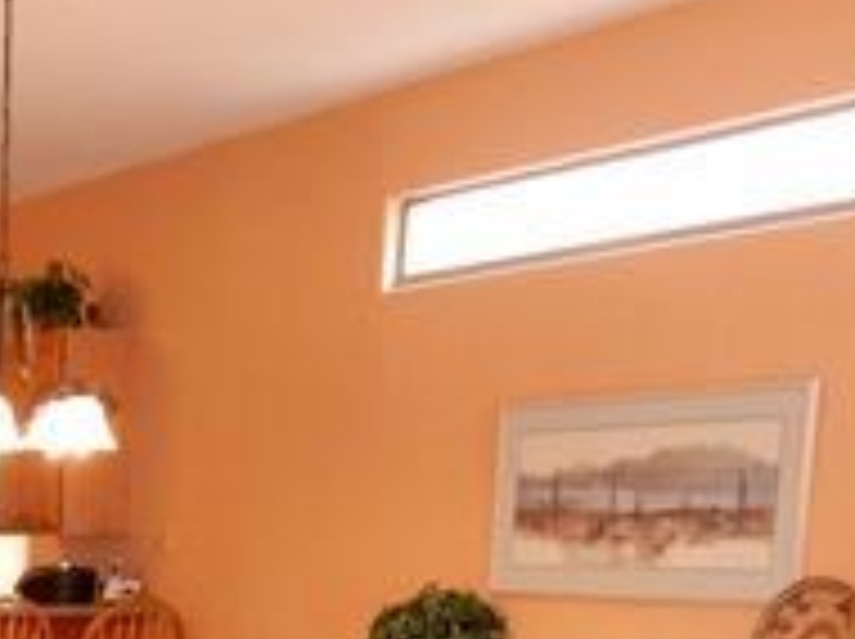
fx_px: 2097
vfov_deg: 15.7
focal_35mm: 85
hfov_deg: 21.0
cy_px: 1017
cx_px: -254
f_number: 3.7
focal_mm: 4.5
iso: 200
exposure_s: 1/30
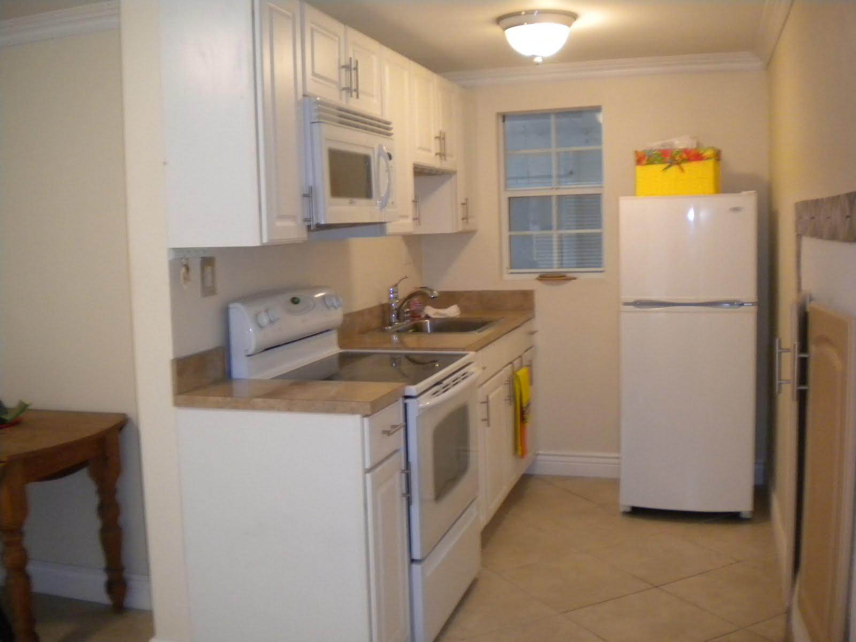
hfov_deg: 52.6
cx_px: 428
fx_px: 865
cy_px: 321
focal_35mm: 35
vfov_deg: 40.7
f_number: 3.1
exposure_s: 1/30
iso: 400
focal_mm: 6.3
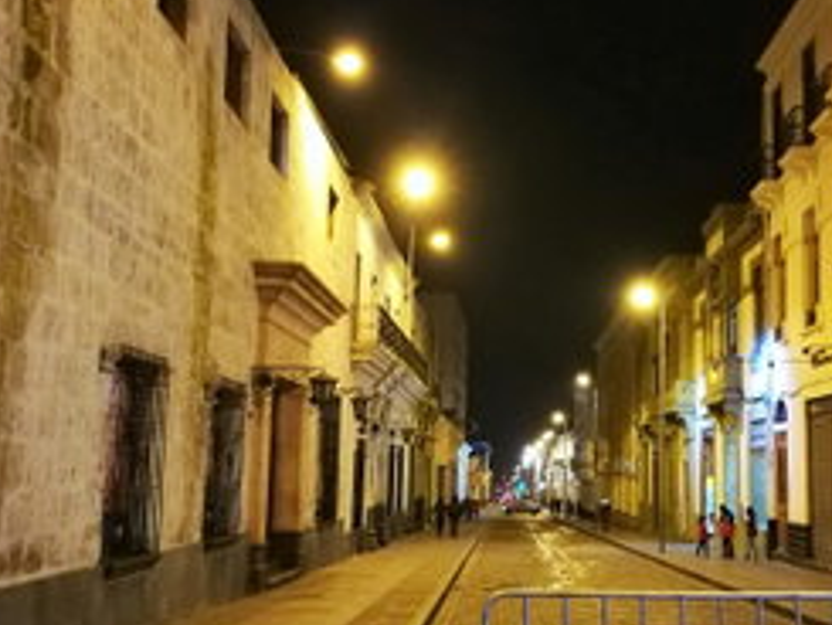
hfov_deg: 42.6
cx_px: 514
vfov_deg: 32.9
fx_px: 1058
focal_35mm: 44
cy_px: 346
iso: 640
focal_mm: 4.5
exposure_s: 1/20
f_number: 2.2
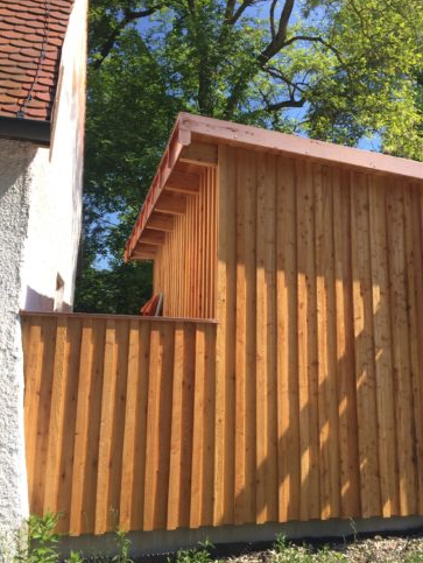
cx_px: 256
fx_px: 586
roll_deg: -1.9
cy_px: 265
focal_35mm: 36
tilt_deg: +12.0
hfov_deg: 39.5
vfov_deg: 51.3
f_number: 2.2
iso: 32
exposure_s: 1/1199
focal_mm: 4.15
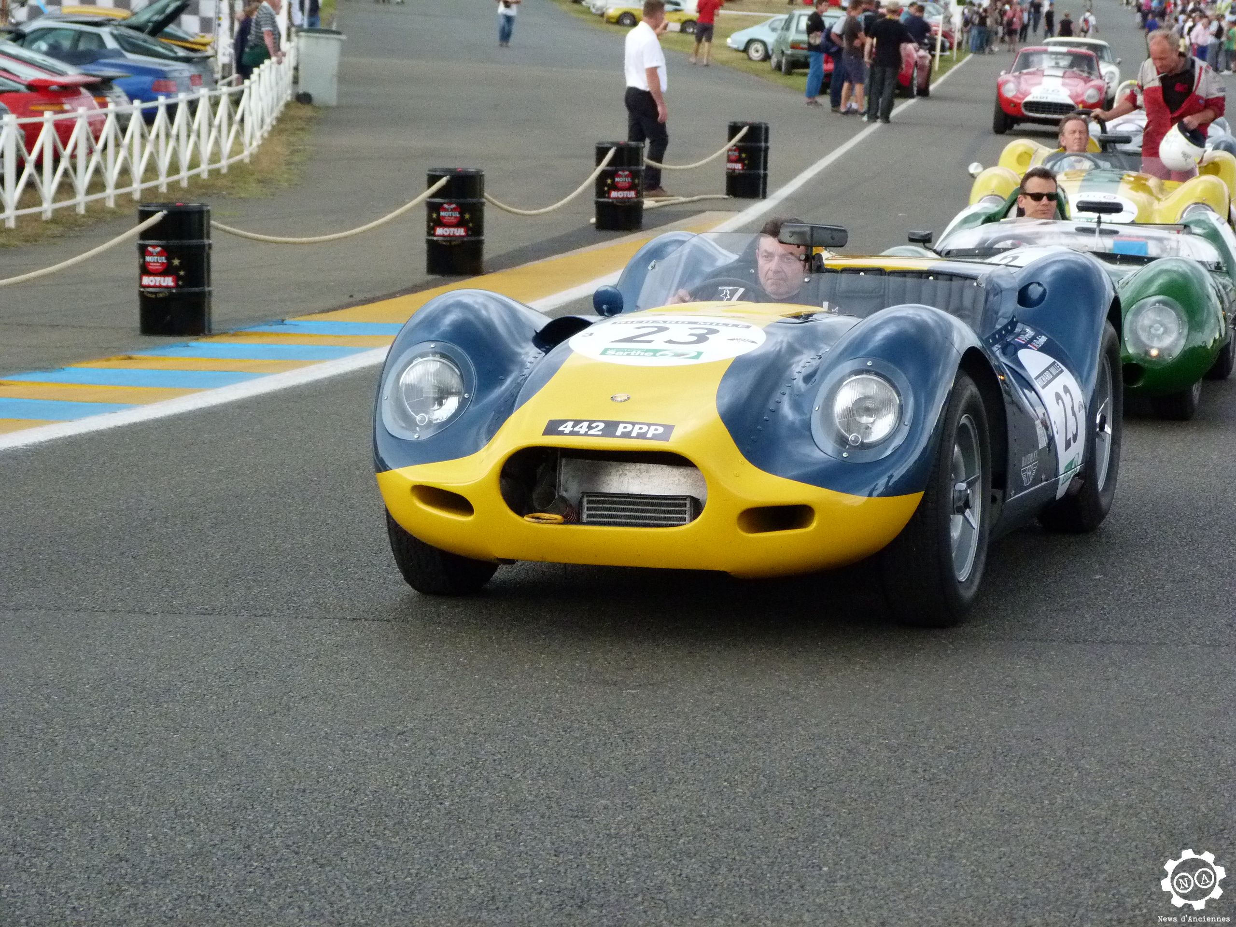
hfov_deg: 18.0
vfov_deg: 13.6
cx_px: 618
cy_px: 464
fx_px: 3892
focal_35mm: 109
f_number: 3.5
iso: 400
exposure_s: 1/250
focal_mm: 19.7
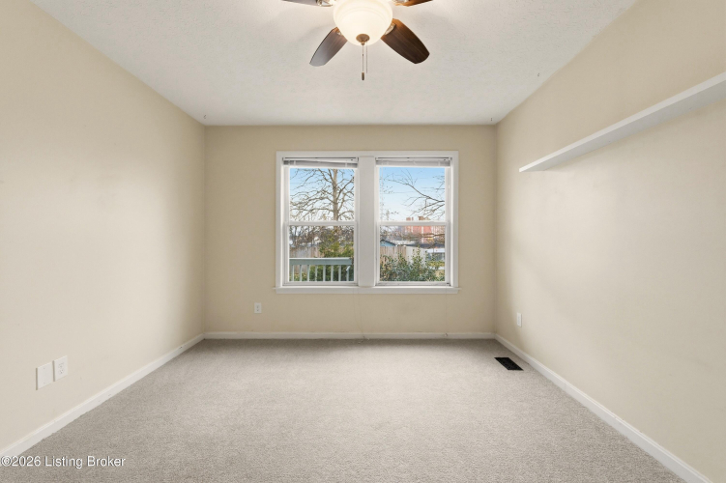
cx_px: 363
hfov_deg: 100.4
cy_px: 242
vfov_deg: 77.3
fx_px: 302
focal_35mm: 15
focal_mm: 10
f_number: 9
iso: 400
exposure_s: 1/250
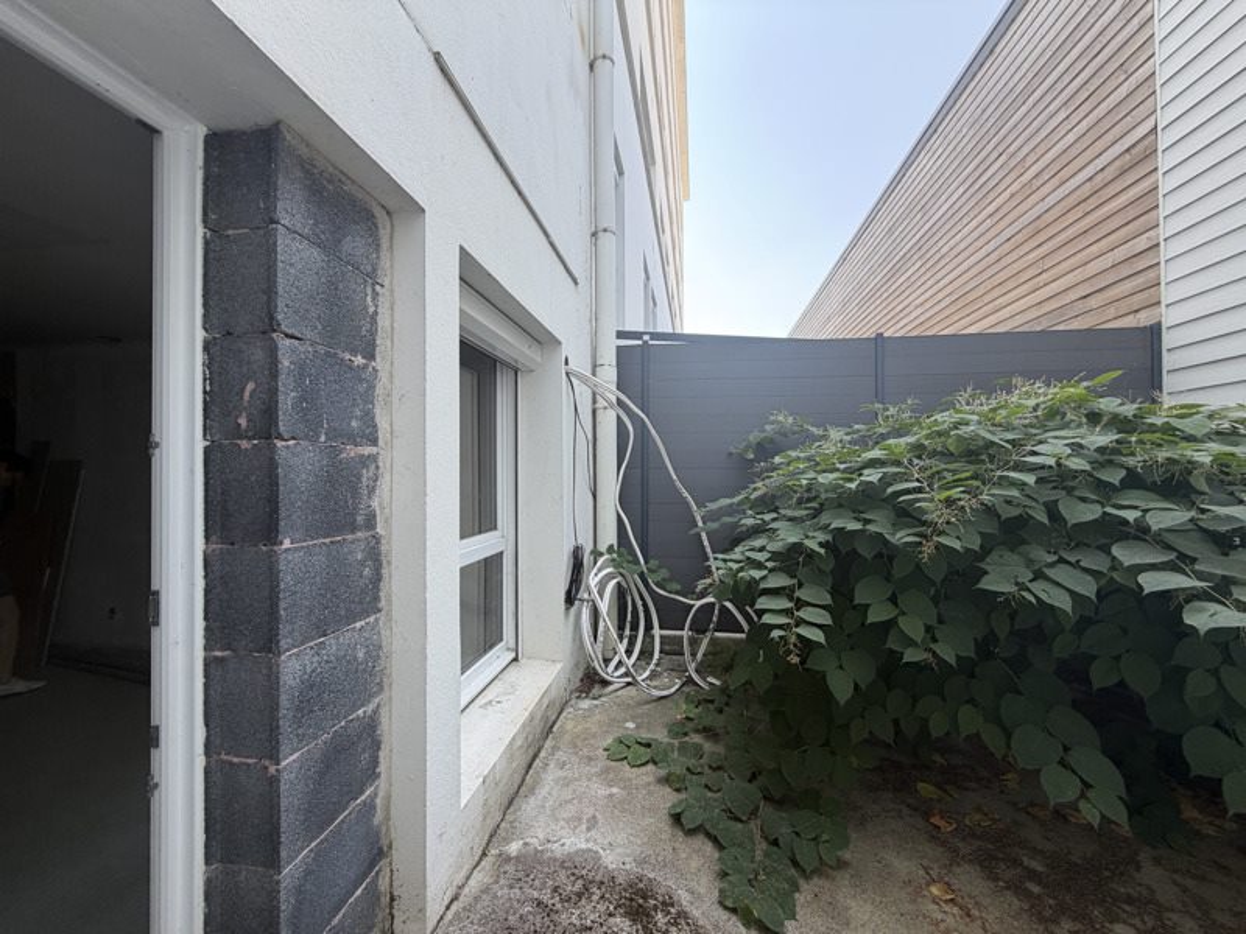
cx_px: 623
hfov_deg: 102.1
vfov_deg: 85.7
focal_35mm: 14
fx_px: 504
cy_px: 467
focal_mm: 2.22
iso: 40
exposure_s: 1/165
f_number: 2.2
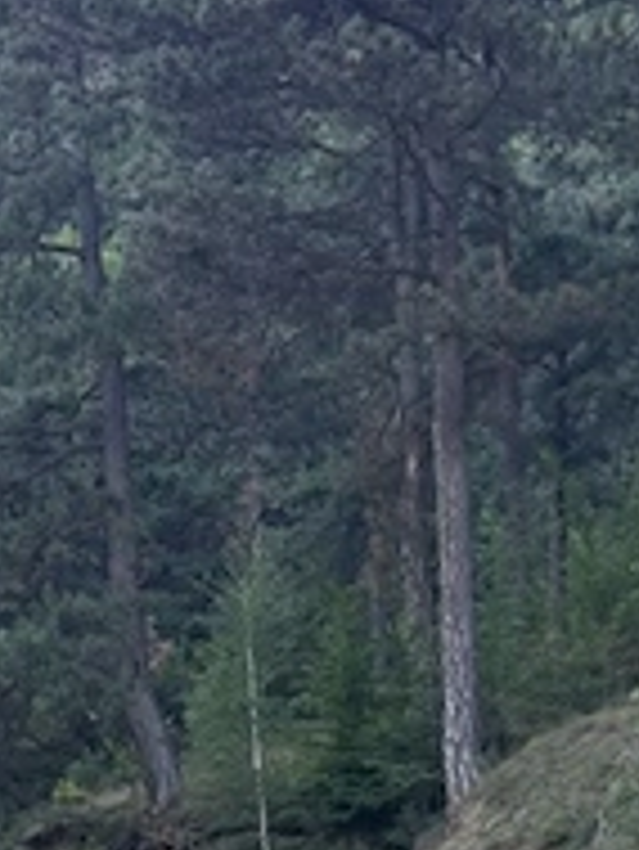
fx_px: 2704
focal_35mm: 110
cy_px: 1507
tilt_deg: -4.7
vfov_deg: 15.5
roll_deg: +1.6
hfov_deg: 13.4
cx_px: 176
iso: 40
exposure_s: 1/216
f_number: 1.5
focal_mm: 5.7
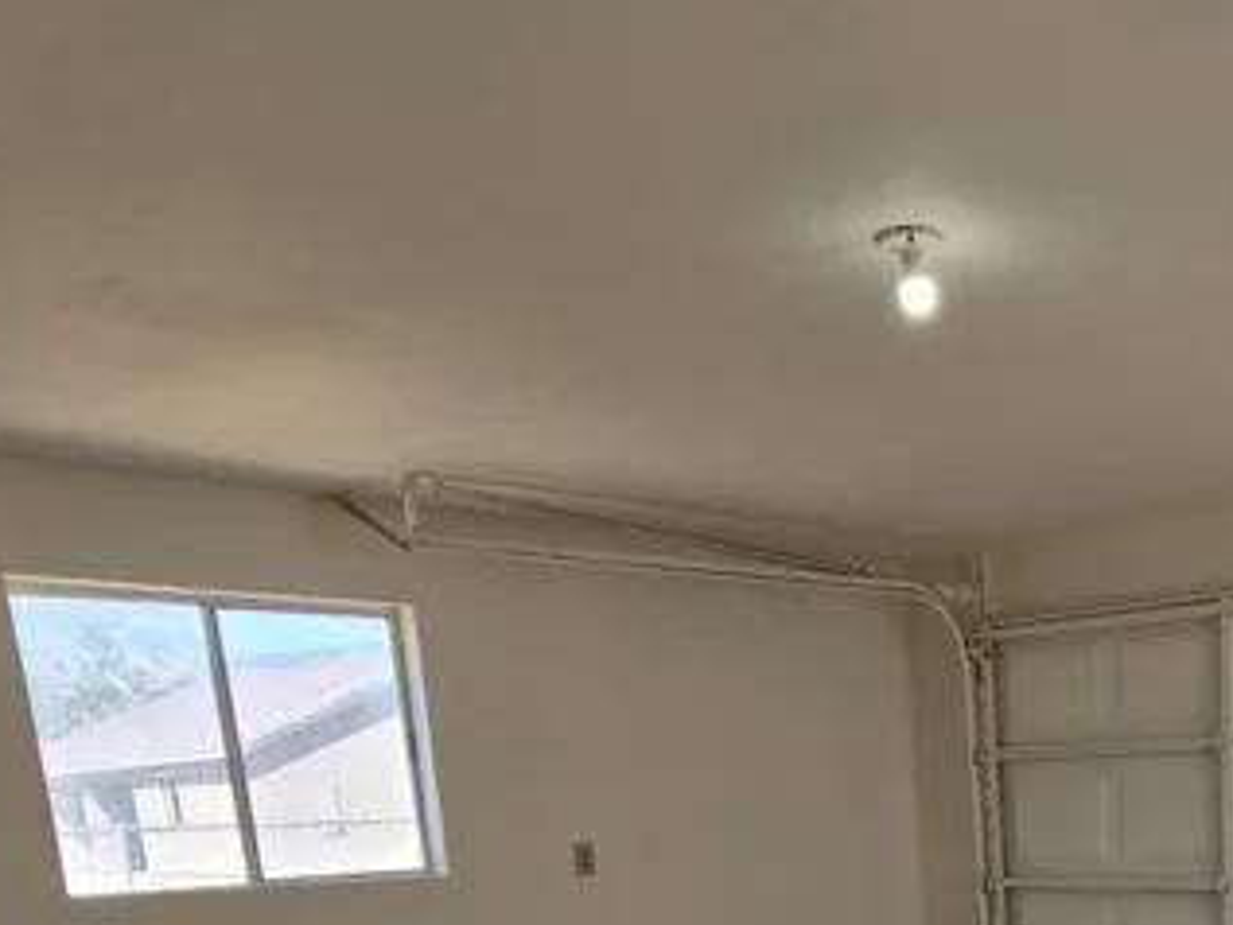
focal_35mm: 42
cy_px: 1236
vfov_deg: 27.8
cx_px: 1066
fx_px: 1497
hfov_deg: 41.8
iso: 25
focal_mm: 1.7
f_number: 2.2
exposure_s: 1/302
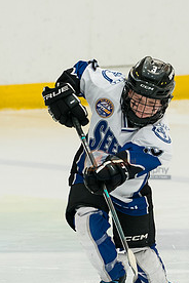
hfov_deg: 2.2
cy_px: 167
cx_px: 100
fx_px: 4835
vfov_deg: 3.4
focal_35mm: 614
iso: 1600
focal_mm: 150
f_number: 3.5
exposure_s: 1/1600
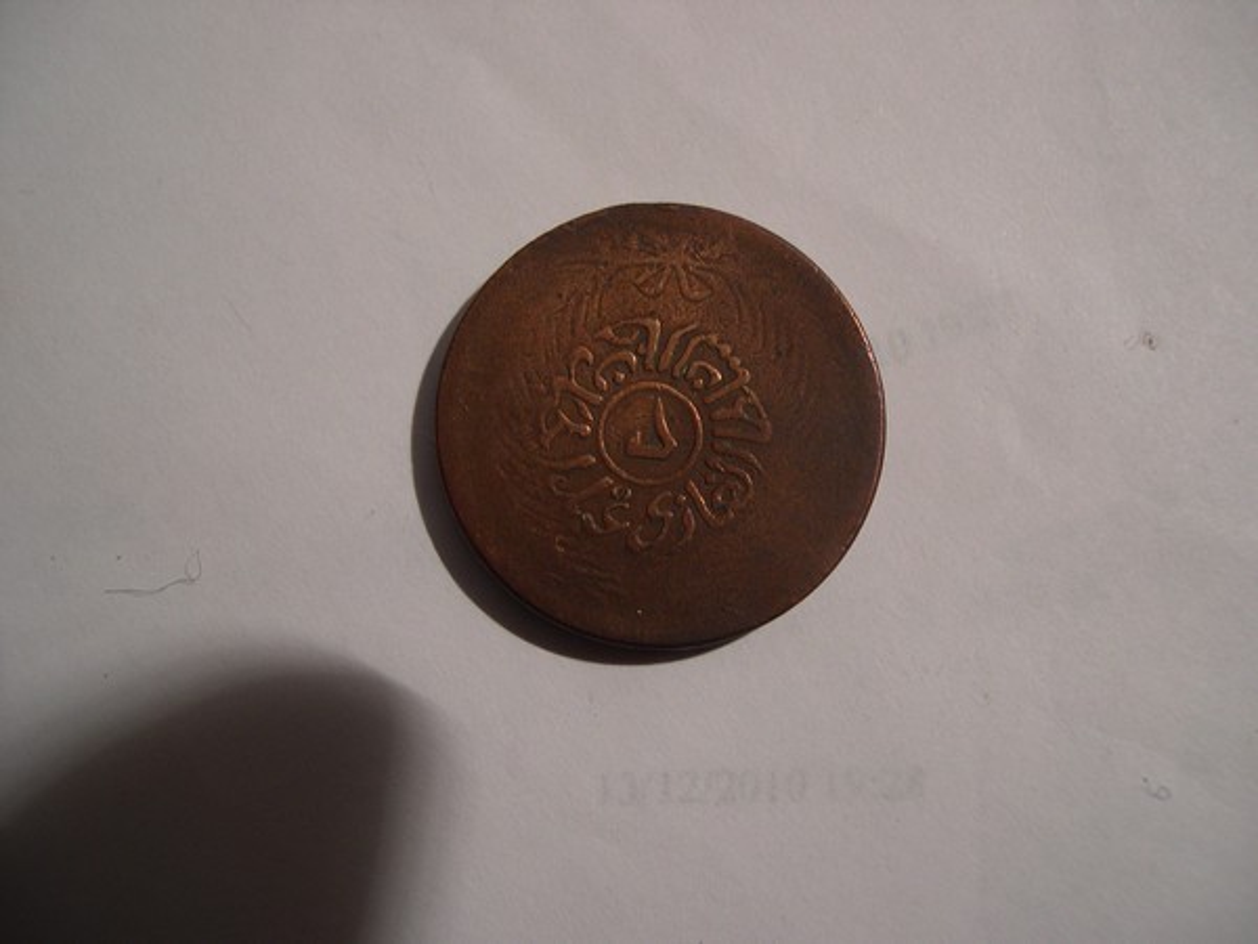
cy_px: 472
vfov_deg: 37.7
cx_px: 629
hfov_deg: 49.0
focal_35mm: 38
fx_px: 1381
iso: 100
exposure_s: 1/24.6
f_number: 2.8
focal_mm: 8
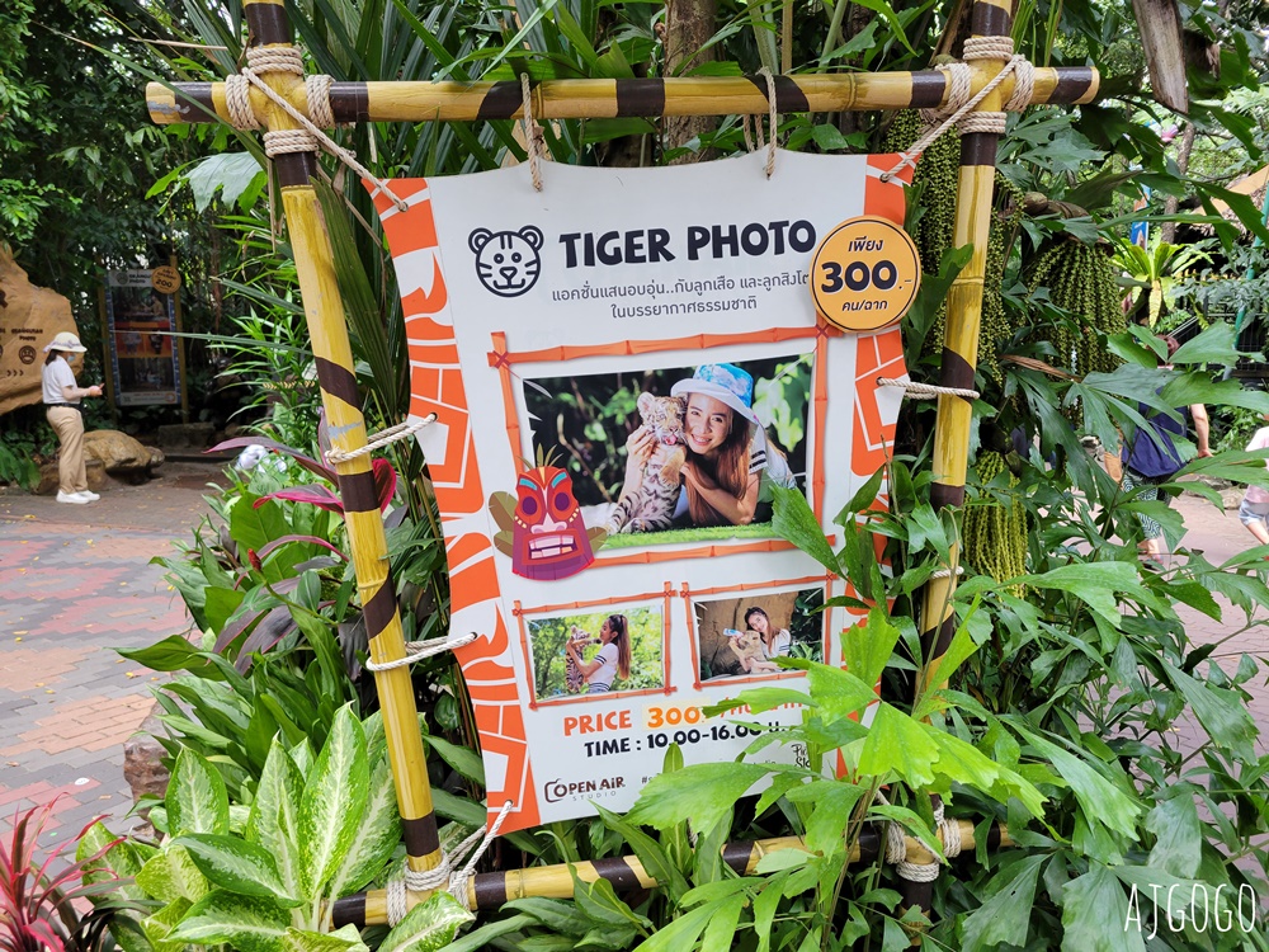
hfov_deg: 67.3
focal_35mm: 26
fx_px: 953
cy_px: 476
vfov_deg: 53.1
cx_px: 634
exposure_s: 1/120
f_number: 1.8
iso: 125
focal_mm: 5.4
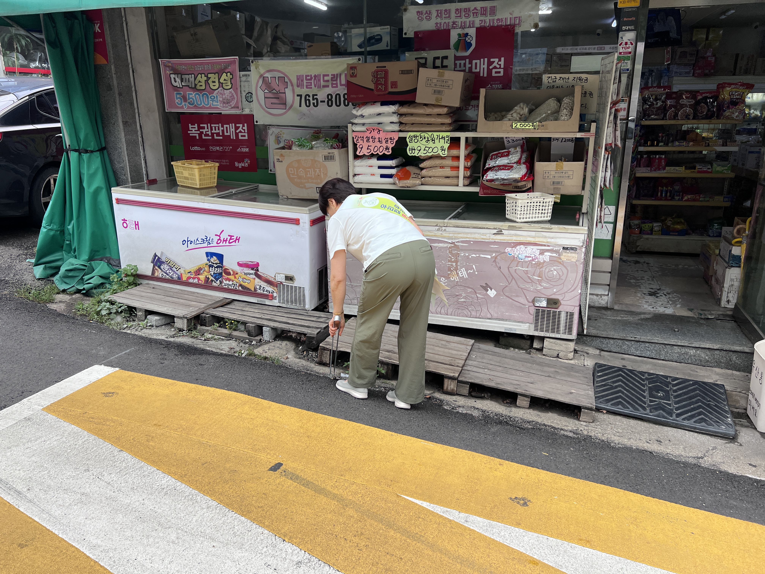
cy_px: 287
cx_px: 382
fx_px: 575
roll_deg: +1.9
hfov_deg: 67.3
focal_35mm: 26
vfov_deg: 53.1
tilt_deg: -17.1
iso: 50
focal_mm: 5.7
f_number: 1.5
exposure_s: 1/607
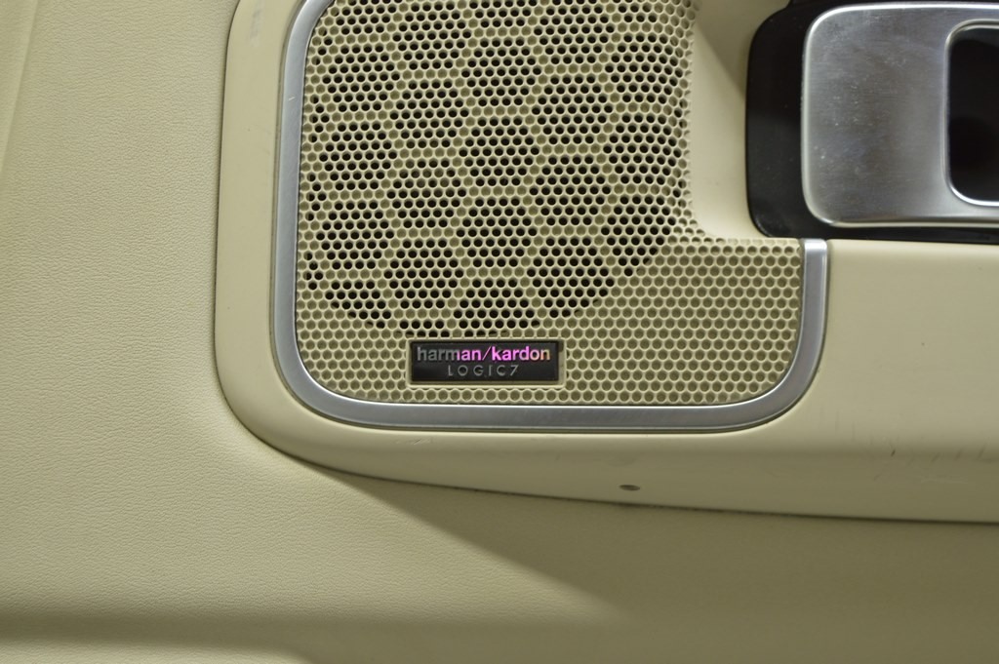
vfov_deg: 23.7
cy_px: 332
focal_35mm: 57
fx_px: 1580
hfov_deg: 35.1
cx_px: 500
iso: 400
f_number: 5.6
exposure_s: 1/20
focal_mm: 38
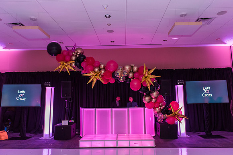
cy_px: 78
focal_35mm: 25
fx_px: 164
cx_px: 120
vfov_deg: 50.7
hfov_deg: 70.7
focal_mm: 24
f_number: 3.5
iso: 2000
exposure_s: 1/60
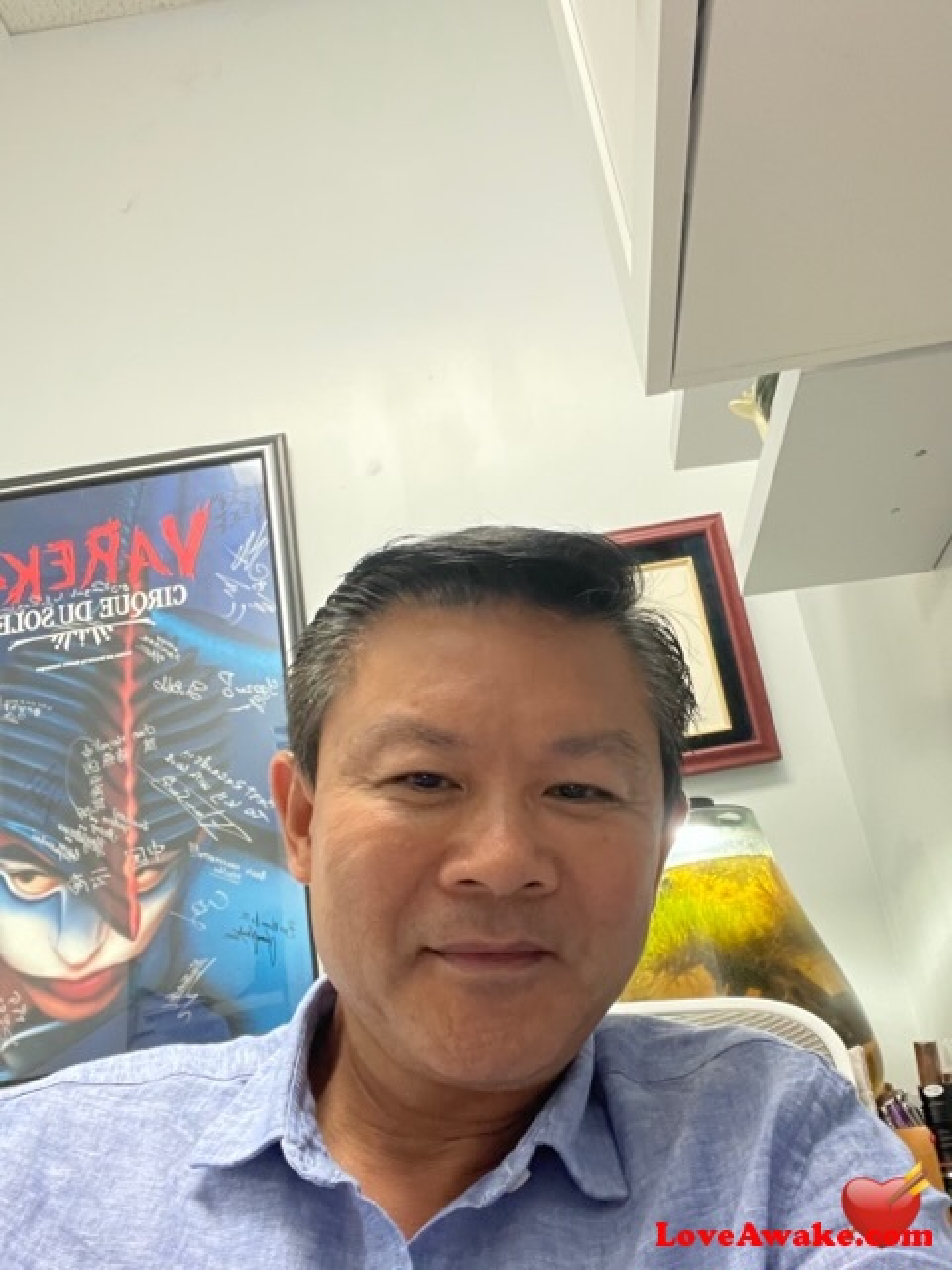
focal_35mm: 30
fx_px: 1100
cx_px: 476
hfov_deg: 46.8
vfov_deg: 60.0
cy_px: 635
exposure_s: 1/30
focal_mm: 2.71
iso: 500
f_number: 2.2
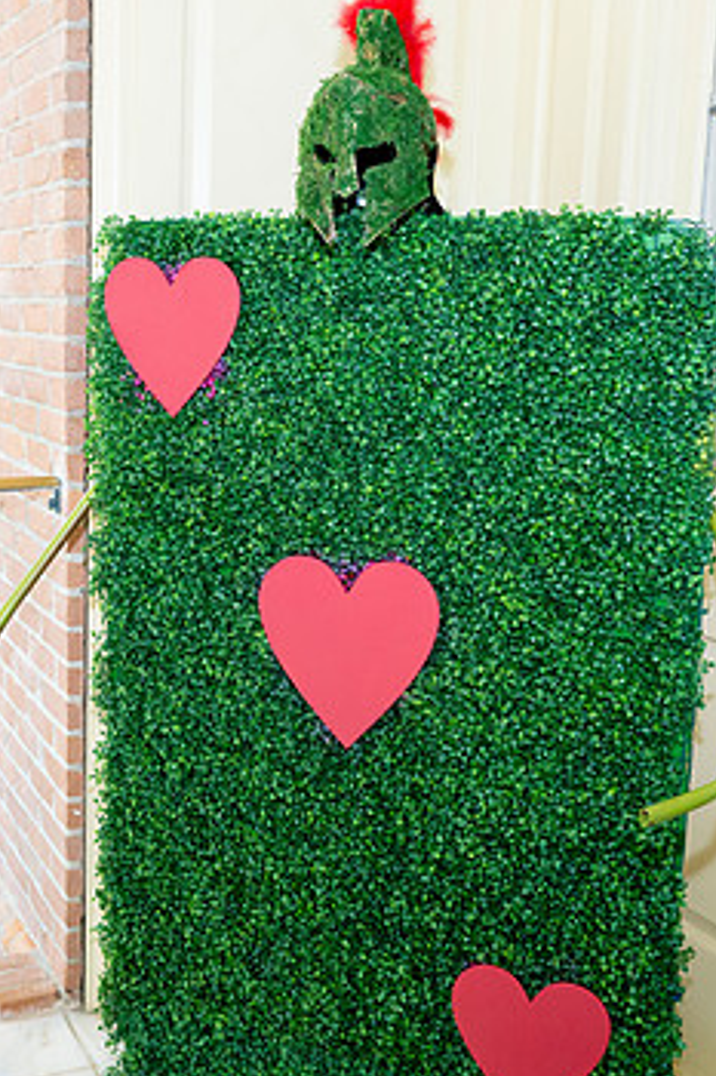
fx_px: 1403
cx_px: 338
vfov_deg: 41.9
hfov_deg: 28.6
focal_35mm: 47
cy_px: 553
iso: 1250
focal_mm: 24
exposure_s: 1/80
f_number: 6.3
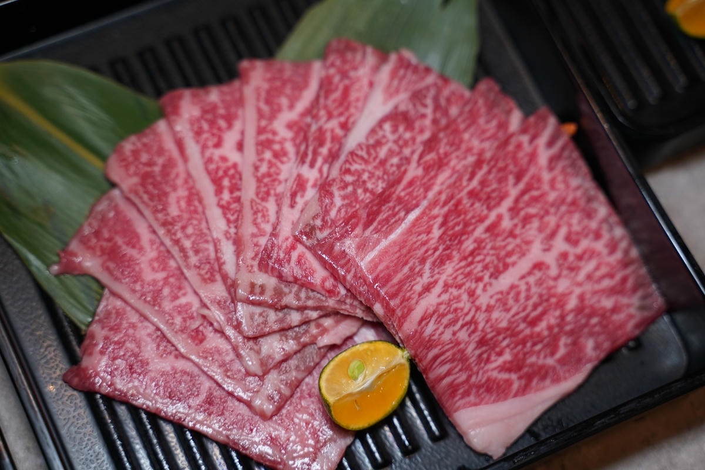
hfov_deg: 27.0
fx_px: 1469
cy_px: 235
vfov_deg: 18.2
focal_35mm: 75
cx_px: 352
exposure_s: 1/80
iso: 320
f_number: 4
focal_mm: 75
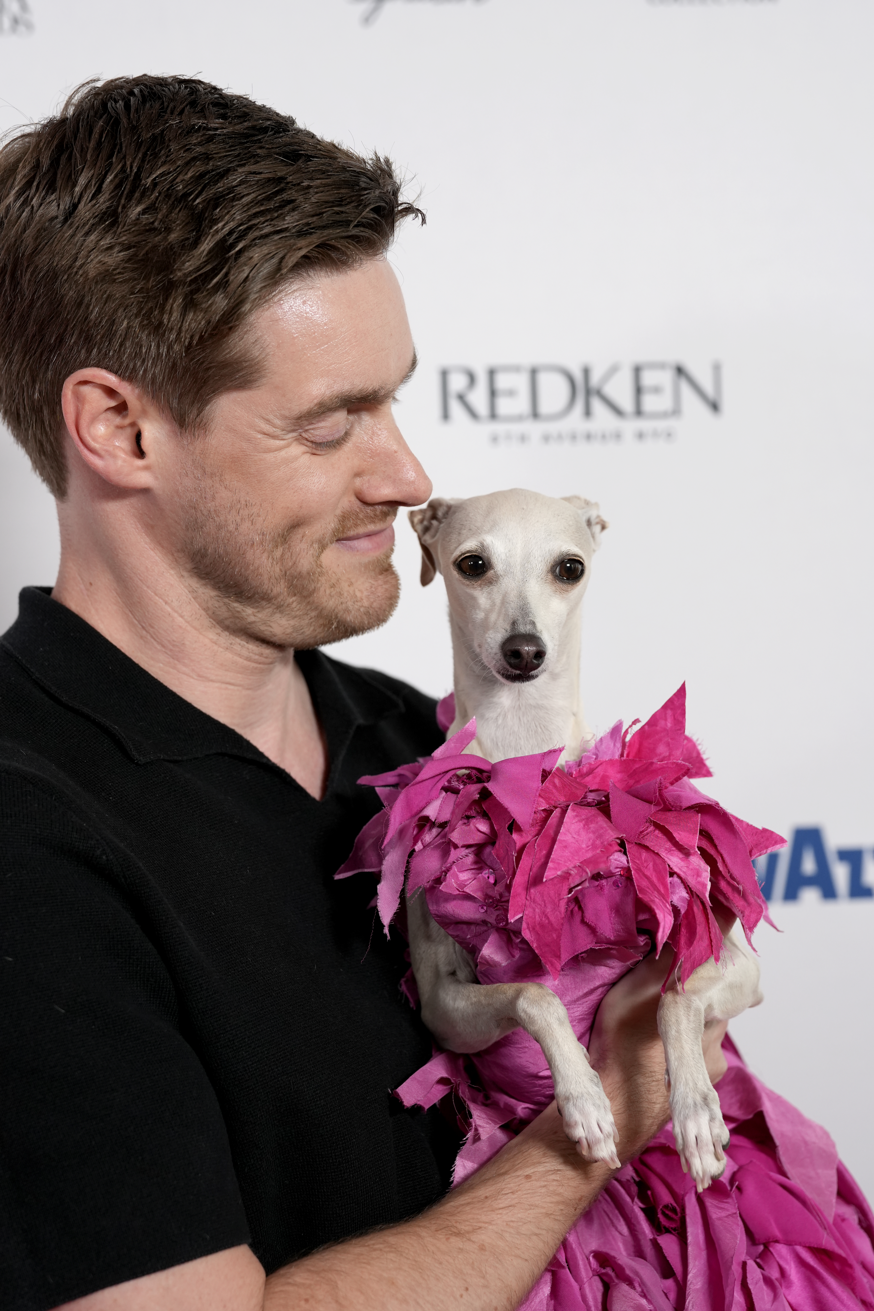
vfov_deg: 21.7
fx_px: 3423
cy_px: 656
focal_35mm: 94
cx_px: 437
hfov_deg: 14.6
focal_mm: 94
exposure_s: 1/320
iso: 1000
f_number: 4.5
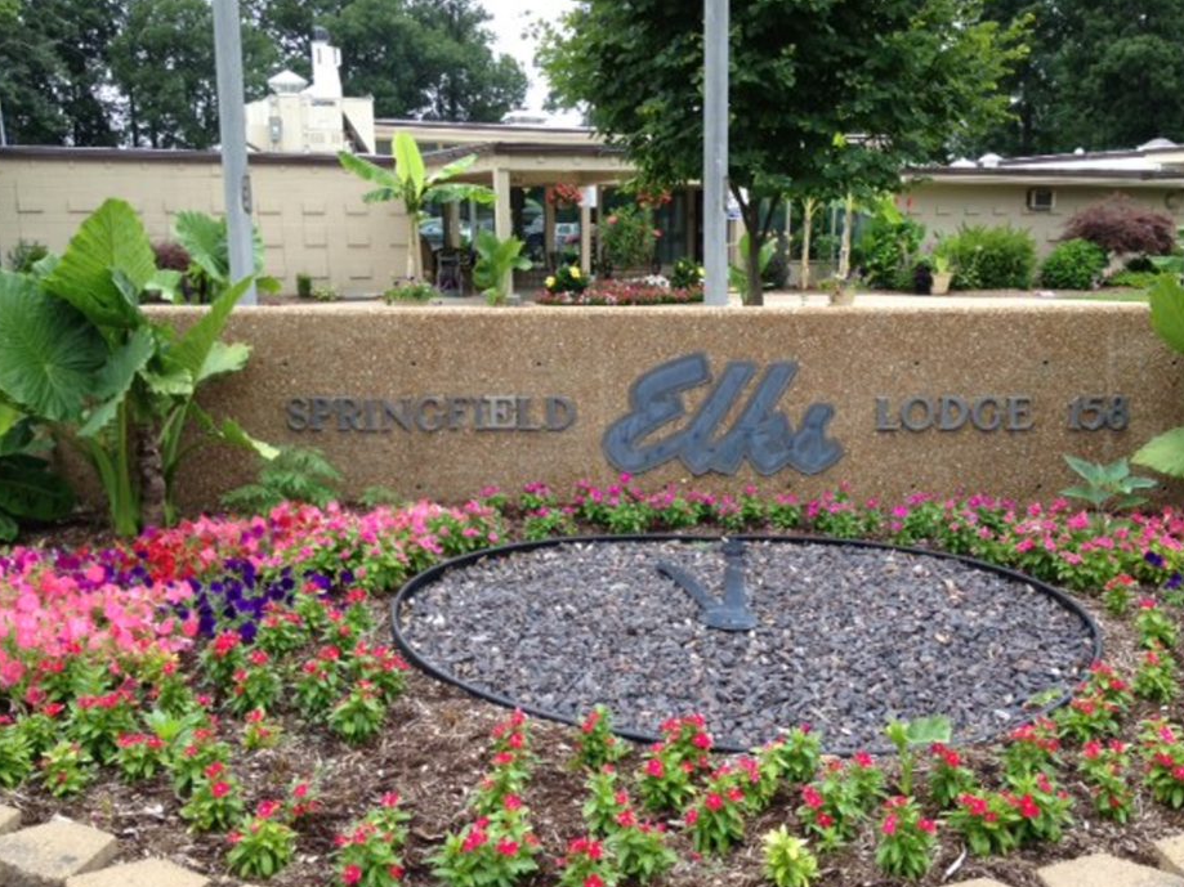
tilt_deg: -13.1
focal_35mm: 39
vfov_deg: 36.8
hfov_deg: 47.8
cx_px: 644
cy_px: 471
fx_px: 1334
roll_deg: +0.4
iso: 50
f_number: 2.4
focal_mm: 4.28
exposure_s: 1/394
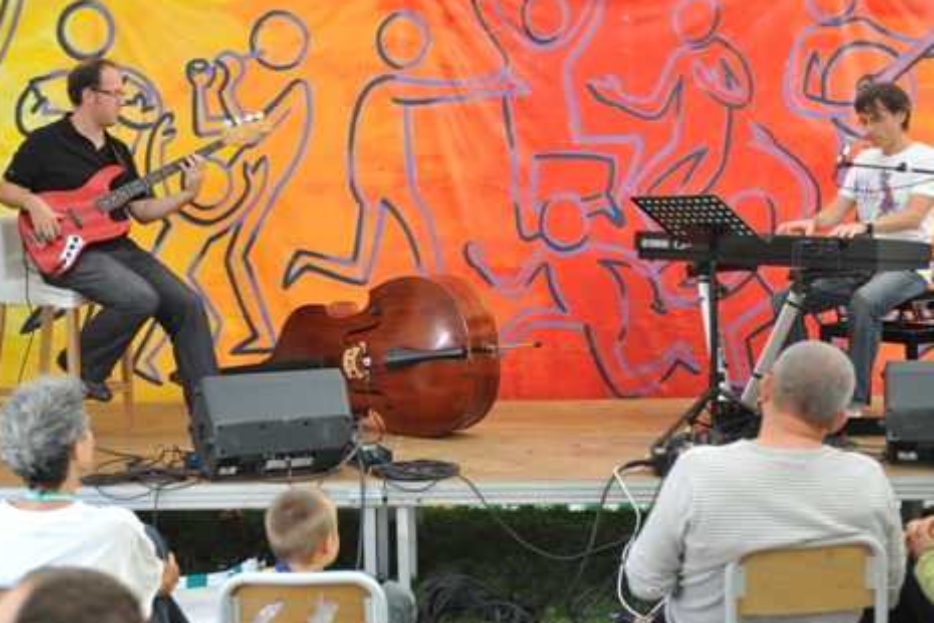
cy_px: 261
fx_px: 1712
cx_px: 372
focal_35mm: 66
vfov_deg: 20.6
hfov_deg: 30.4
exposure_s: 1/80
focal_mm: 48
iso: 250
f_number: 3.5
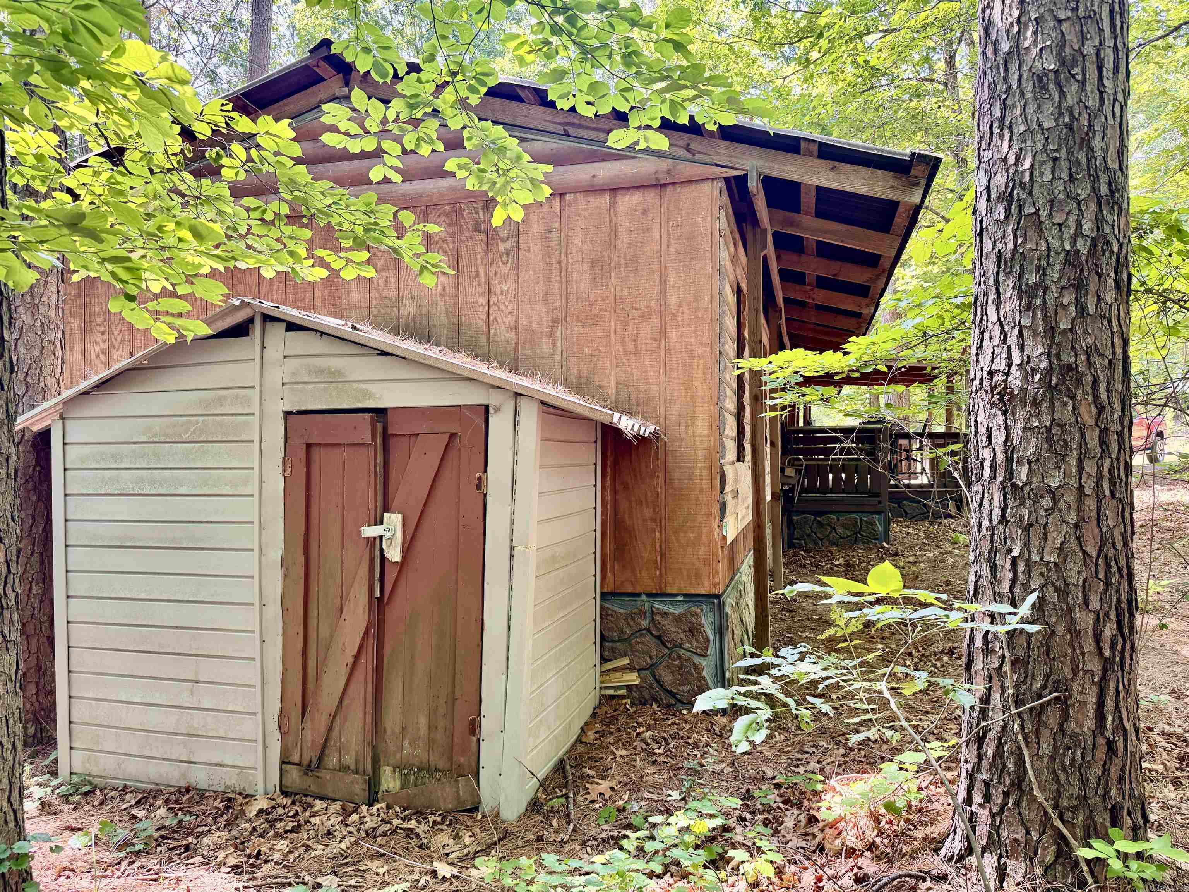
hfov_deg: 71.6
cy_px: 446
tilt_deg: -0.1
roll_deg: +0.3
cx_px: 594
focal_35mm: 24
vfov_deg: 56.8
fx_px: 824
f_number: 1.78
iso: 160
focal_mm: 6.76
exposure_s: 1/121
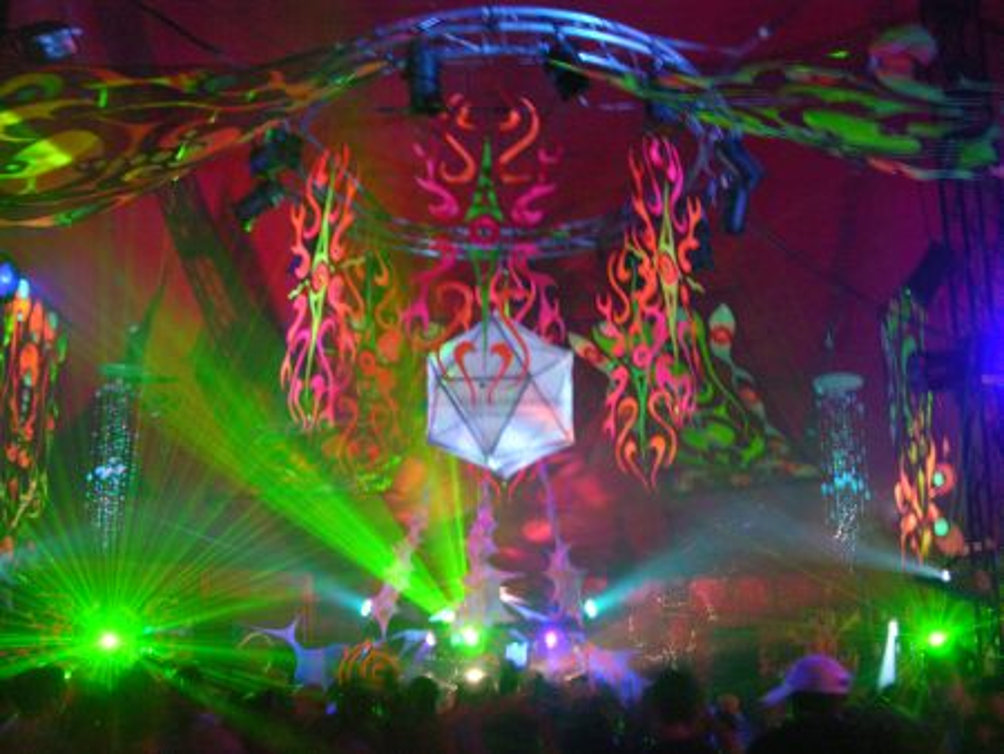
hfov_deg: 52.6
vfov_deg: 40.7
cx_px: 502
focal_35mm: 35
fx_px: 1016
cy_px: 377
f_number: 2.8
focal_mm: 8.9
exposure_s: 1/1.1
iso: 400
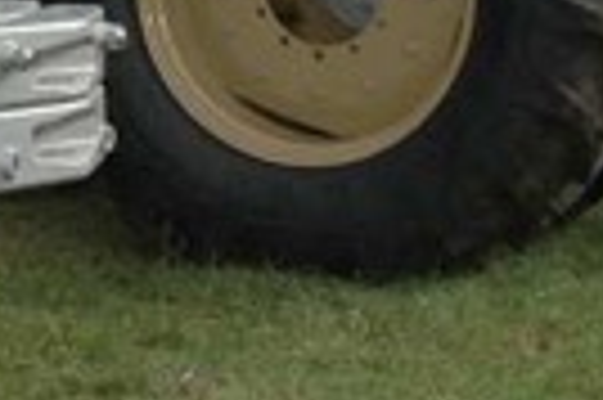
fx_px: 2693
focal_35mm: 161
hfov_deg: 12.2
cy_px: -310
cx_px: -284
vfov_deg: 8.2
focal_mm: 18
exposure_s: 1/500
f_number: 5.6
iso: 400
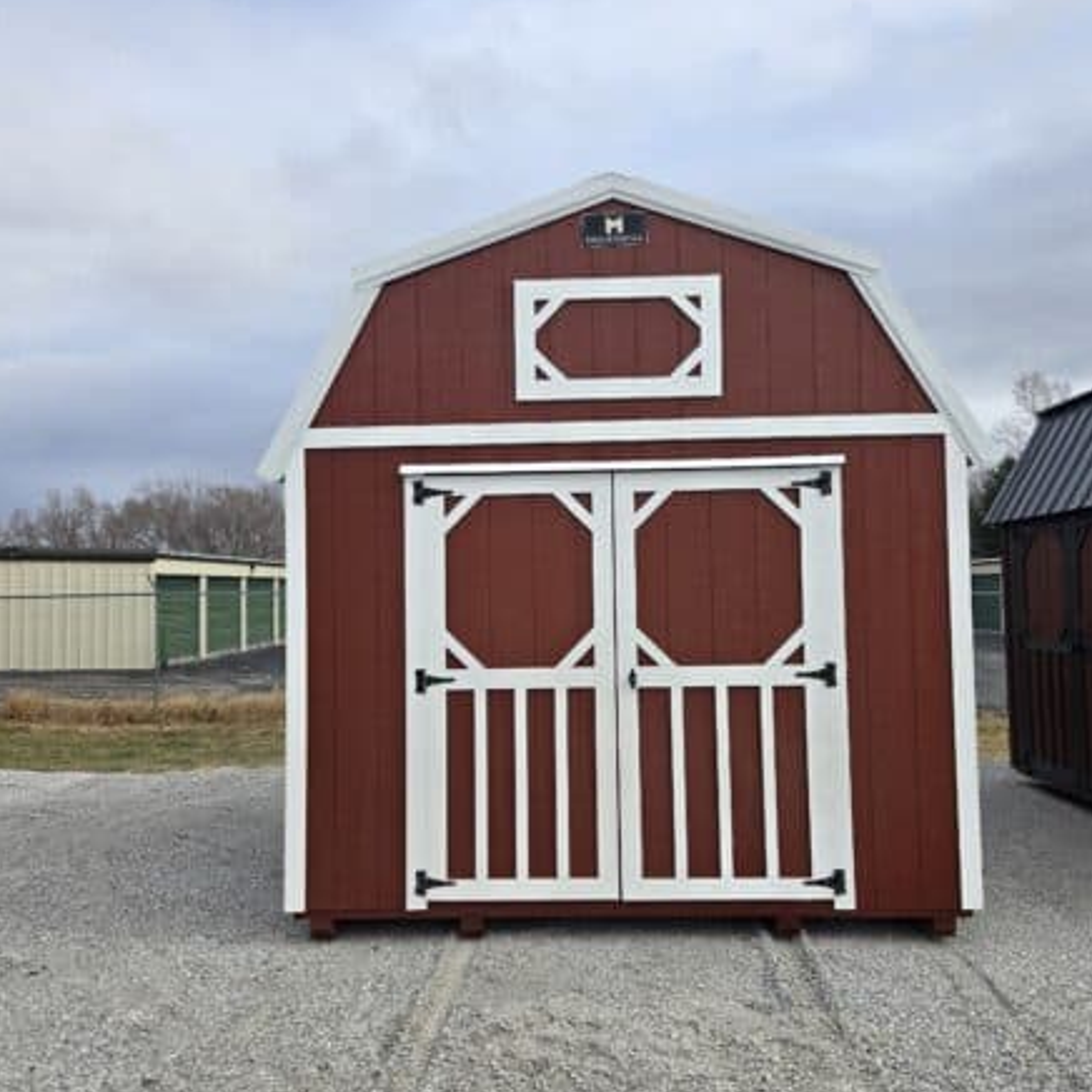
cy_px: 551
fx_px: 999
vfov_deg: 57.3
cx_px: 581
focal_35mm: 28
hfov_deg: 57.3
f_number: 1.8
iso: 25
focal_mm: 5.4
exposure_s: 1/1321
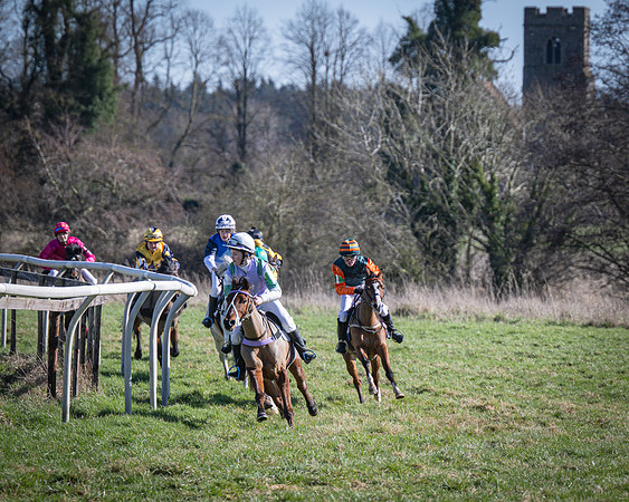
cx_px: 400
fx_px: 5573
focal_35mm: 299
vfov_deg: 5.2
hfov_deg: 6.5
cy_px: 262
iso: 125
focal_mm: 165
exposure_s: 1/1000
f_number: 4
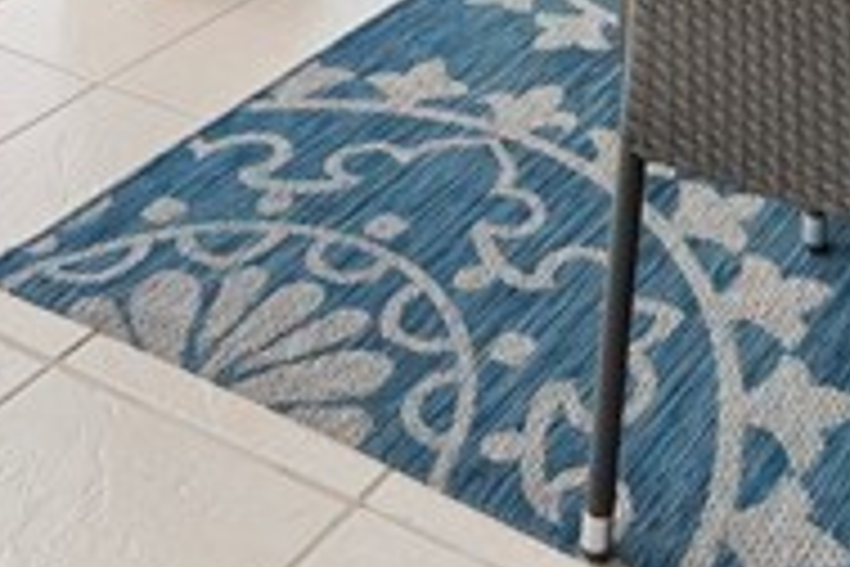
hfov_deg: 28.2
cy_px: -801
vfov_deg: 13.8
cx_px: 749
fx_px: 1629
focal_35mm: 69
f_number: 11
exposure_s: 1/100
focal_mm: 12
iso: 2000
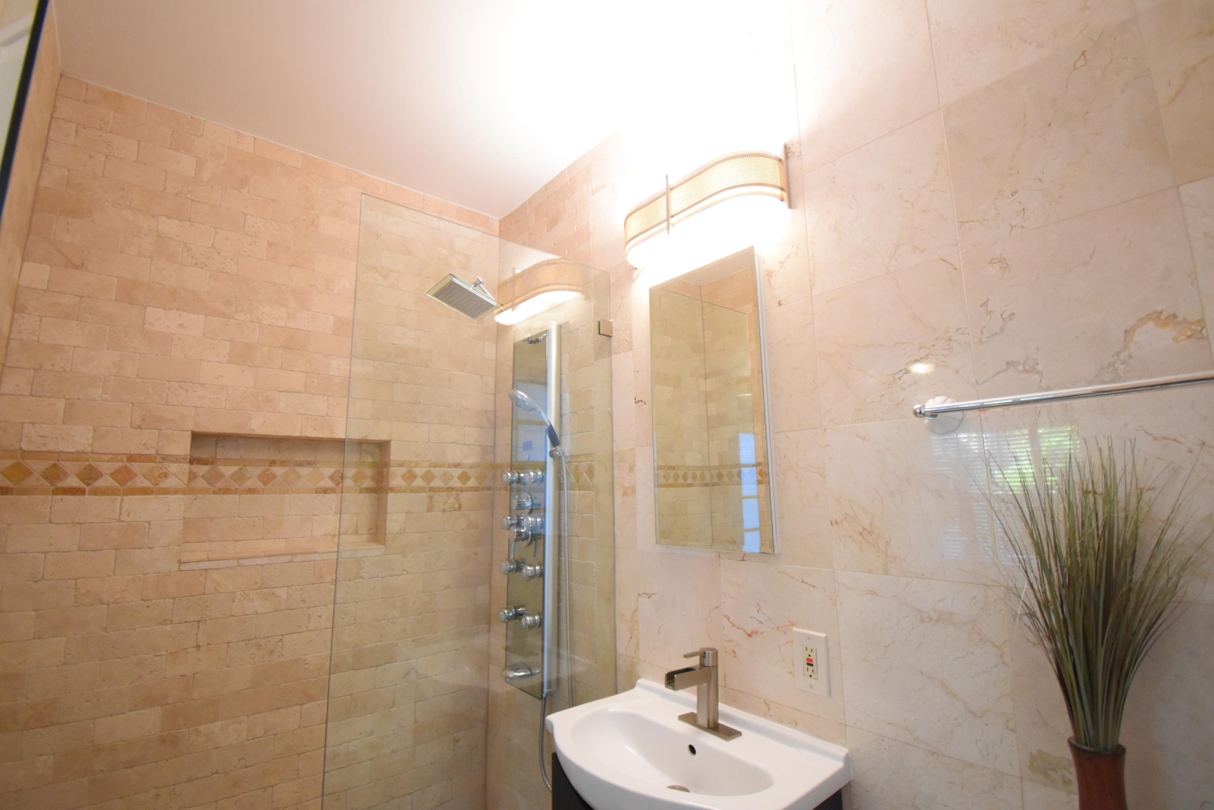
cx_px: 607
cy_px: 405
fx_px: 506
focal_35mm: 15
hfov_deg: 100.4
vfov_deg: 77.3
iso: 2800
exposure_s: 1/60
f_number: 4.5
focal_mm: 10
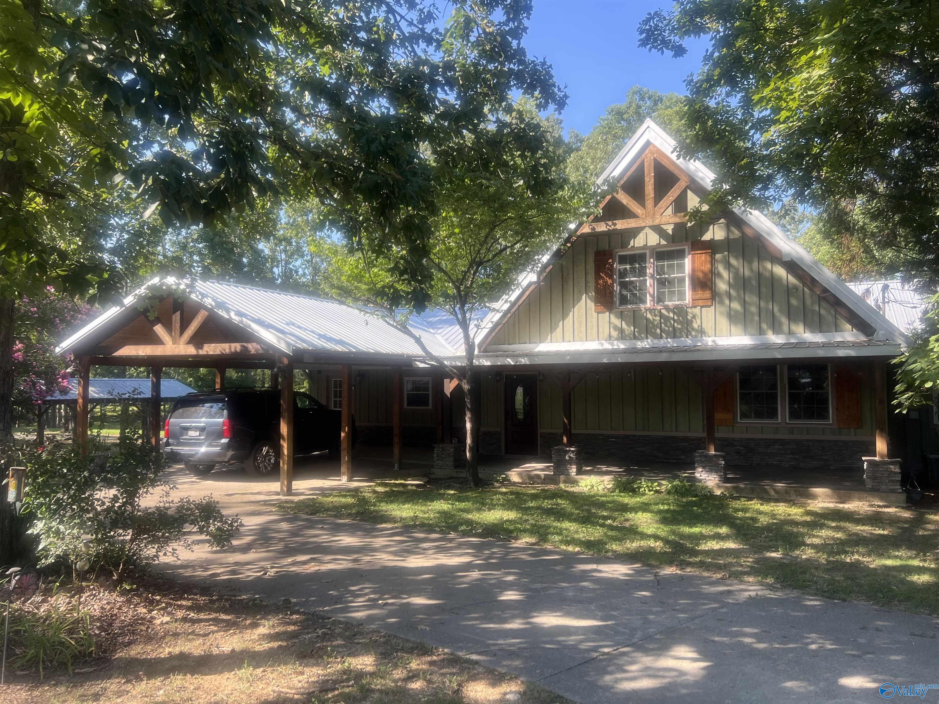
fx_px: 705
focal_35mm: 26
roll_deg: +0.0
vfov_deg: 53.1
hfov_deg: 67.3
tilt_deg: +1.6
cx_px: 470
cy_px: 352
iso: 50
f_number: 1.5
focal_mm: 5.7
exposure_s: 1/687
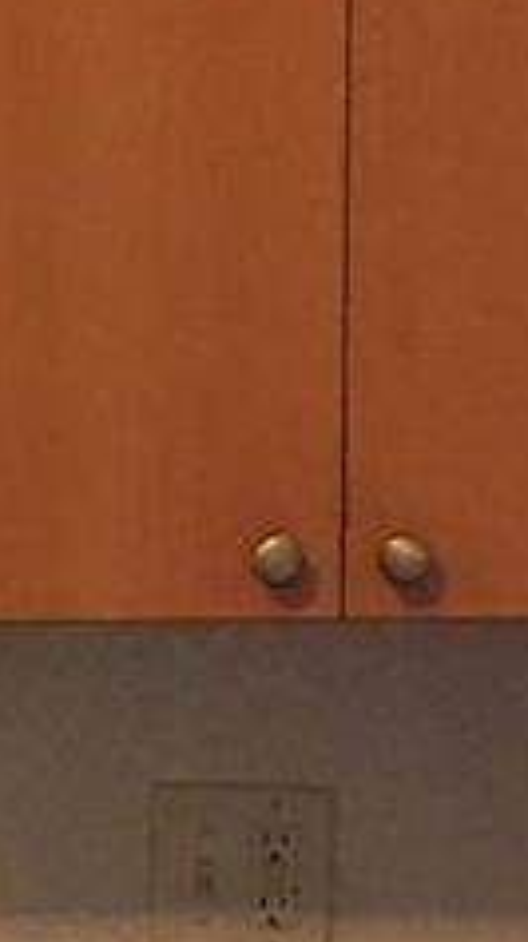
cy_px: 1375
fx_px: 3989
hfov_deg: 7.5
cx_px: -8
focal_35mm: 160
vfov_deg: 12.8
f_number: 2.2
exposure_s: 1/15
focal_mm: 4.15
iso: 125
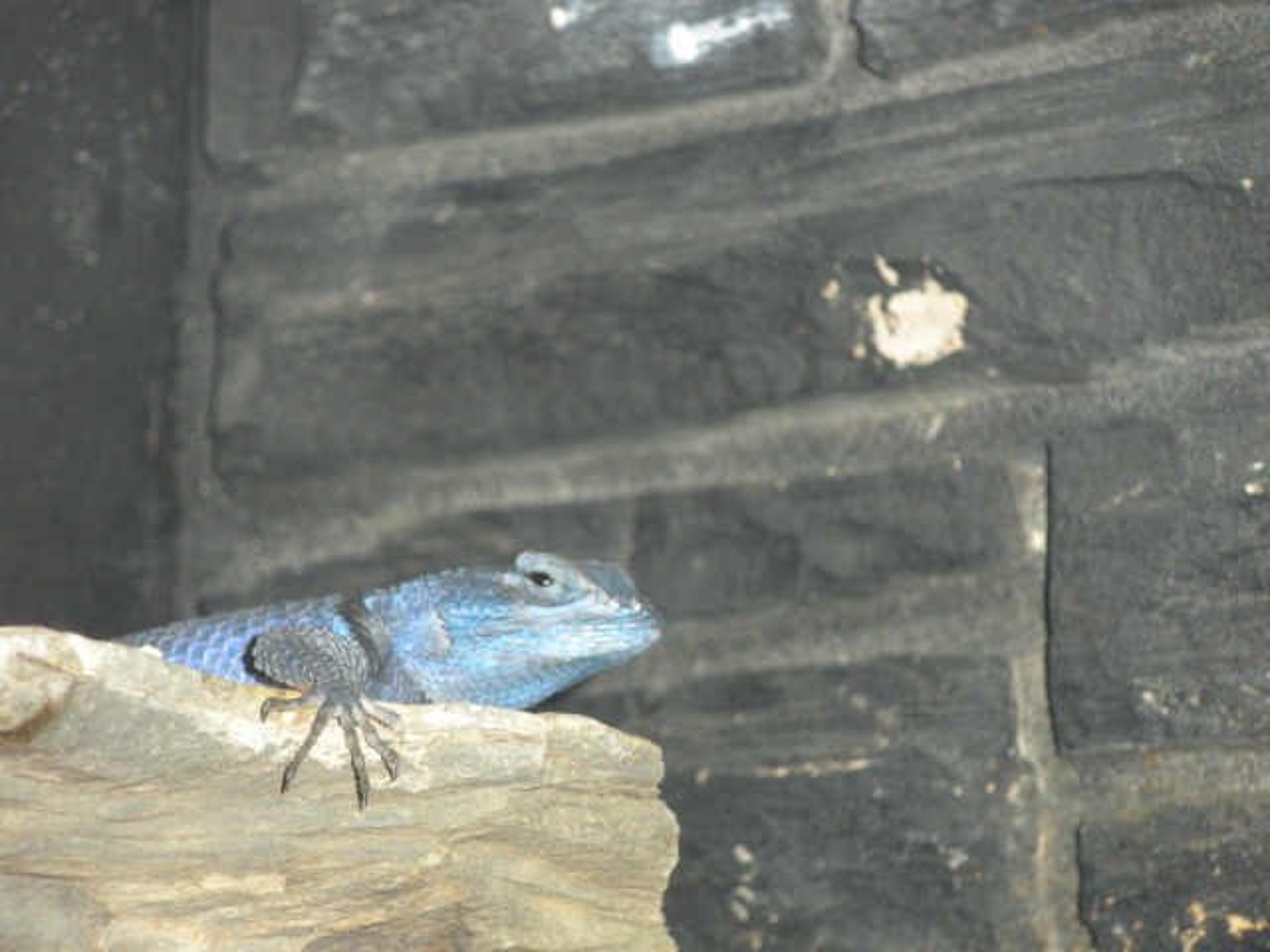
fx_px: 6604
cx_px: 635
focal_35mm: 180
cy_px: 476
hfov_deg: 11.0
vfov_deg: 8.2
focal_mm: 31.5
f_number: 5.6
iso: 249
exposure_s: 1/125
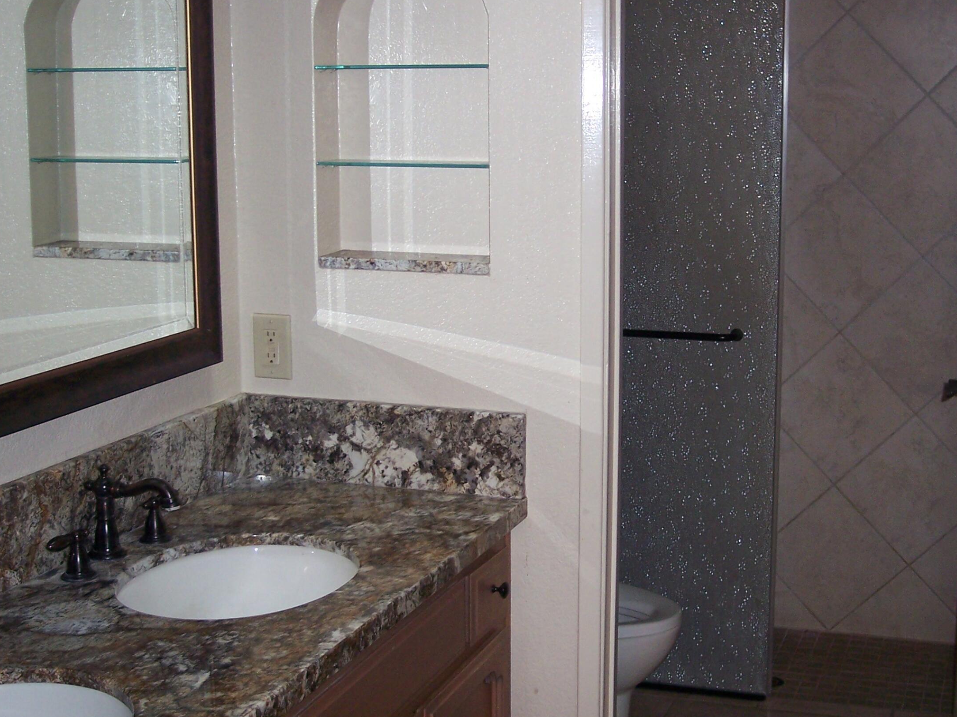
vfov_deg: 27.0
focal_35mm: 54
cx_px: 537
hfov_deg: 35.5
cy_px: 351
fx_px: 1493
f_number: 2.8
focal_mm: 8
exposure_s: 1/60
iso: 140
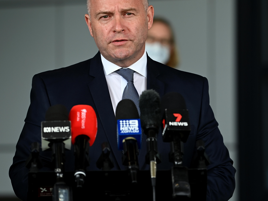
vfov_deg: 5.5
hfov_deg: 7.4
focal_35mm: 269
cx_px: 117
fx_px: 2083
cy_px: 78
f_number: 3.5
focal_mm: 200
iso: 500
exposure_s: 1/500
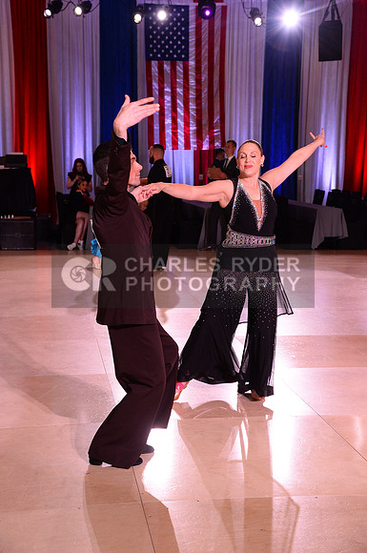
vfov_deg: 31.0
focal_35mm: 65
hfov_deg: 20.9
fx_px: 997
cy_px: 276
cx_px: 184
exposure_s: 1/250
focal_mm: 65
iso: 2500
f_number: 7.1
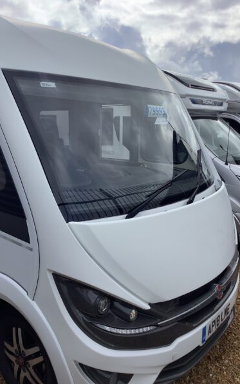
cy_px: 192
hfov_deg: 38.3
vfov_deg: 58.1
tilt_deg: -12.2
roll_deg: -0.1
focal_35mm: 33
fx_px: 345
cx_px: 109
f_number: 2.4
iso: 25
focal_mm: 3.3
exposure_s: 1/1253
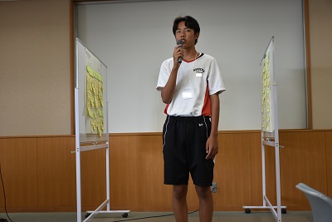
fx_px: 484
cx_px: 166
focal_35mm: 52
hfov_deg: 37.8
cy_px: 111
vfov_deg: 25.8
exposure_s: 1/80
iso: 400
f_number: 4.5
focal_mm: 35
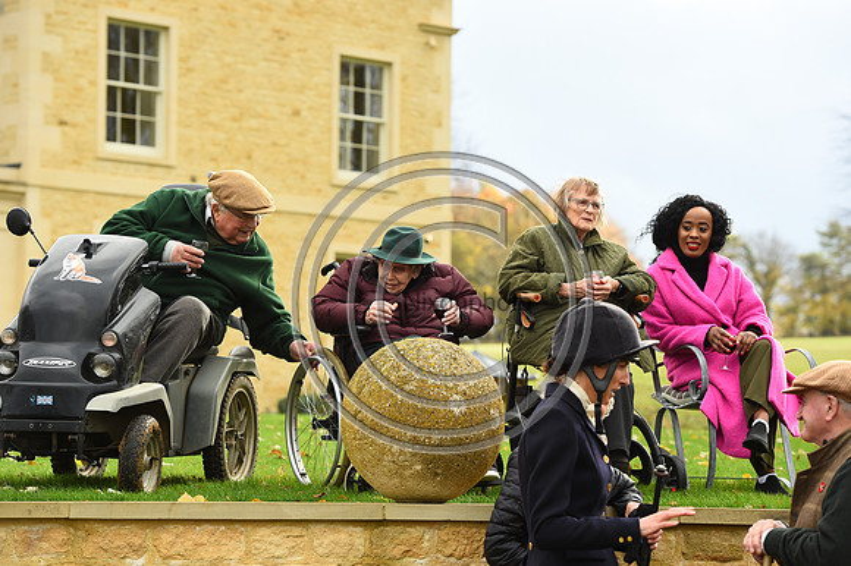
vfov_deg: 11.2
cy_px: 283
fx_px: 2882
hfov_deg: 16.8
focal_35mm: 122
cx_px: 426
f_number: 5.6
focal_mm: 122
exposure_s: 1/1250
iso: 1800
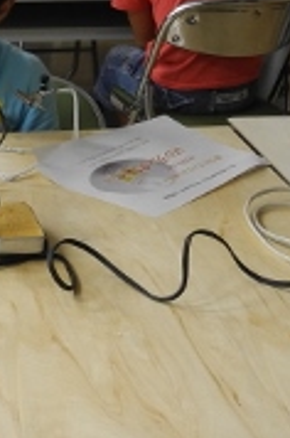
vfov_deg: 19.3
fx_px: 1274
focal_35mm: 105
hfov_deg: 12.7
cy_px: 84
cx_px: -37
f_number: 2.8
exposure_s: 1/30
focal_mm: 6
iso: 100
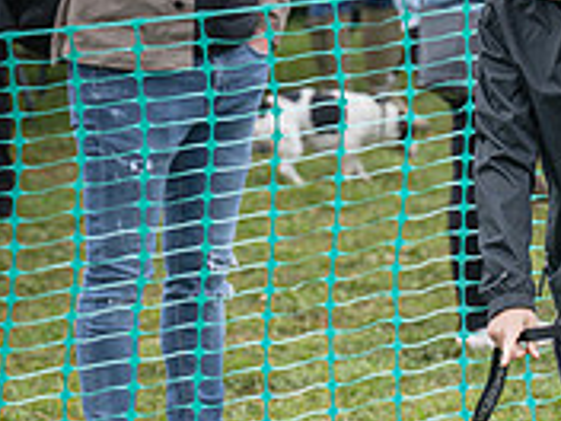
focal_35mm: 295
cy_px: 501
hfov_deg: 6.7
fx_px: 4781
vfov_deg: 5.0
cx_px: 738
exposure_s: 1/1600
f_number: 4
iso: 400
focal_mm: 80
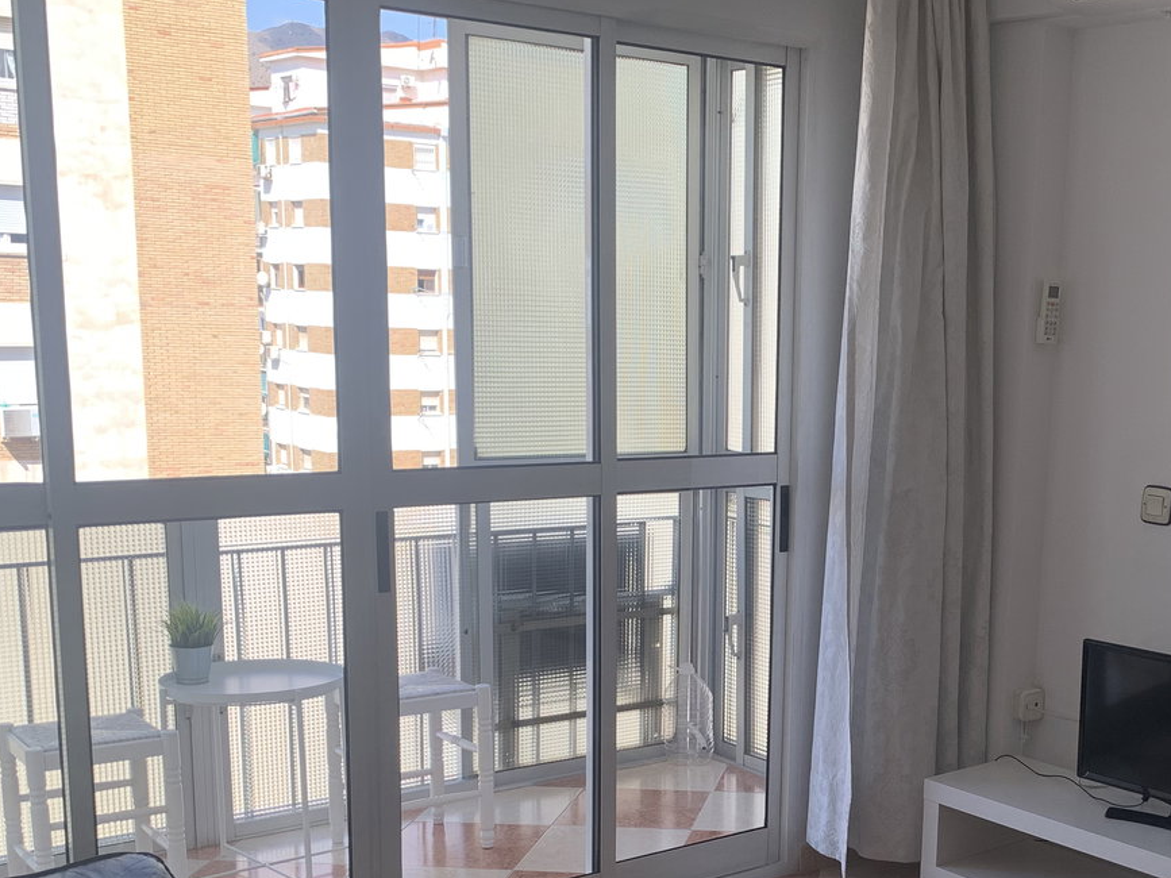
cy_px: 666
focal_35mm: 48
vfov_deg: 29.7
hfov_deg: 38.8
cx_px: 860
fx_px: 1624
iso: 25
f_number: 1.8
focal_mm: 4.25
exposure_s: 1/306
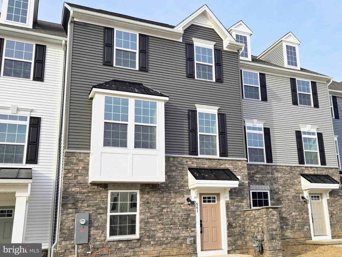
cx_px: 171
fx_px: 227
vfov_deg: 58.9
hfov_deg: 73.9
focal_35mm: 23
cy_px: 128
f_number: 1.8
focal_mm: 5.4
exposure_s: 1/1145
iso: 25
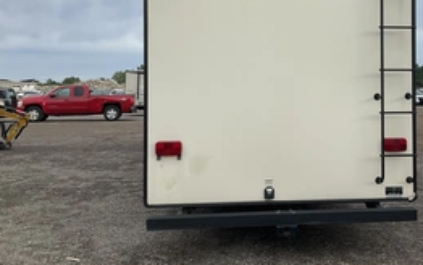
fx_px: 542
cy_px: 66
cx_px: 287
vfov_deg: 27.1
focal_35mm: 47
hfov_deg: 42.0
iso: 25
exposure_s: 1/435
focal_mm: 3
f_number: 1.8
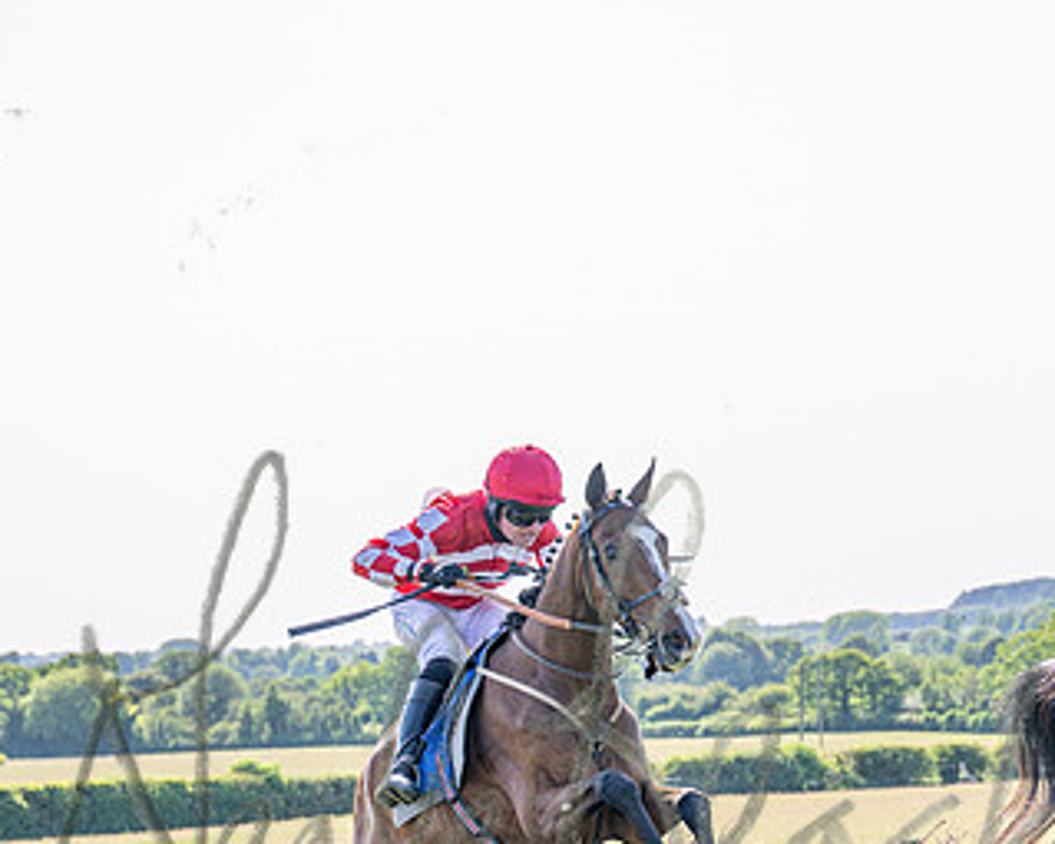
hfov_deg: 13.8
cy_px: 701
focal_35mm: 139
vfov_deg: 11.1
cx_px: 888
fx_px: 4339
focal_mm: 70
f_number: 4
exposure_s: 1/1600
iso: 200
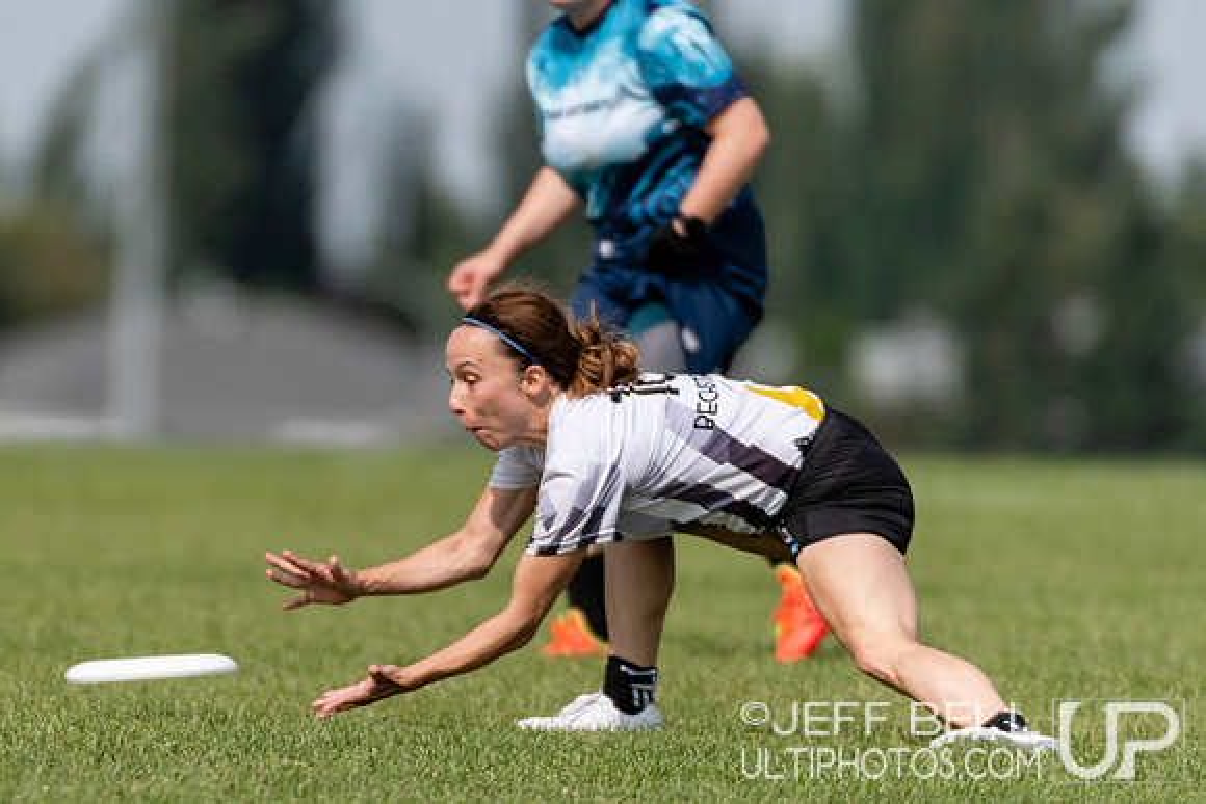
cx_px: 245
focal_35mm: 956
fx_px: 32039
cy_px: 402
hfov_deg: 2.2
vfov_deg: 1.4
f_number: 4
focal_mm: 400
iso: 100
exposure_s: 1/1250
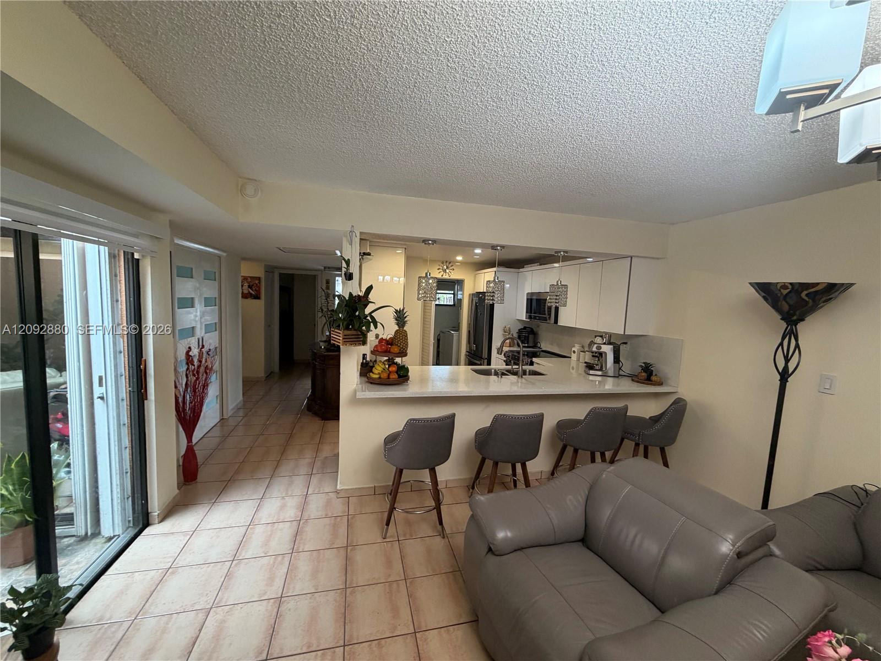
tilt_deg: -4.7
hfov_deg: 102.1
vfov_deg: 85.7
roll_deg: -3.0
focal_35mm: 14
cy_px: 330
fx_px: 356
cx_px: 440
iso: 250
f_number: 2.2
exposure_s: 1/120
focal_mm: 2.22
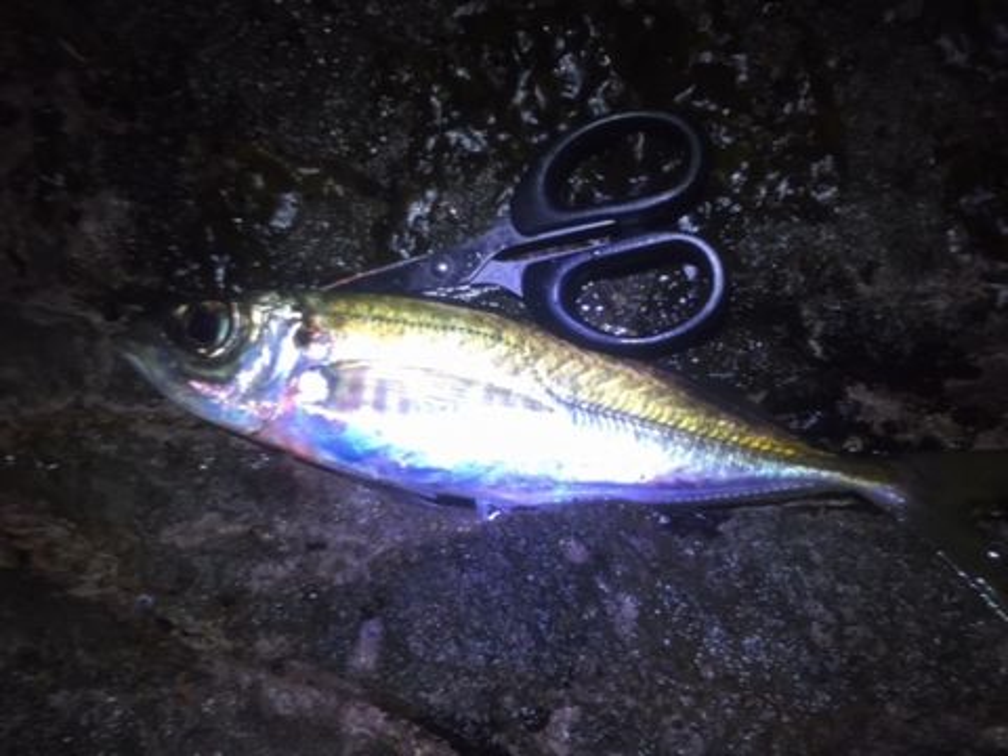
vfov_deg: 48.2
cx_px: 504
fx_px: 844
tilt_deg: -62.0
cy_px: 378
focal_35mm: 29
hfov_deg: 61.7
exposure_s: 1/30
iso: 125
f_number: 2.2
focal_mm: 4.15
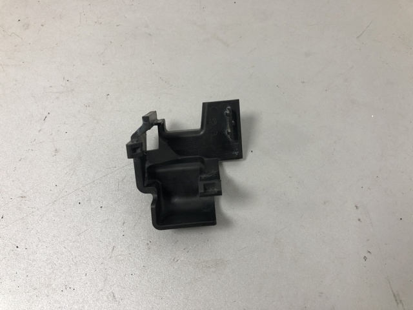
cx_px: 206
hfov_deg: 63.4
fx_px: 334
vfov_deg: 49.7
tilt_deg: -63.8
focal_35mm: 28
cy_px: 155
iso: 40
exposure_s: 1/33
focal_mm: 4
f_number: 1.8
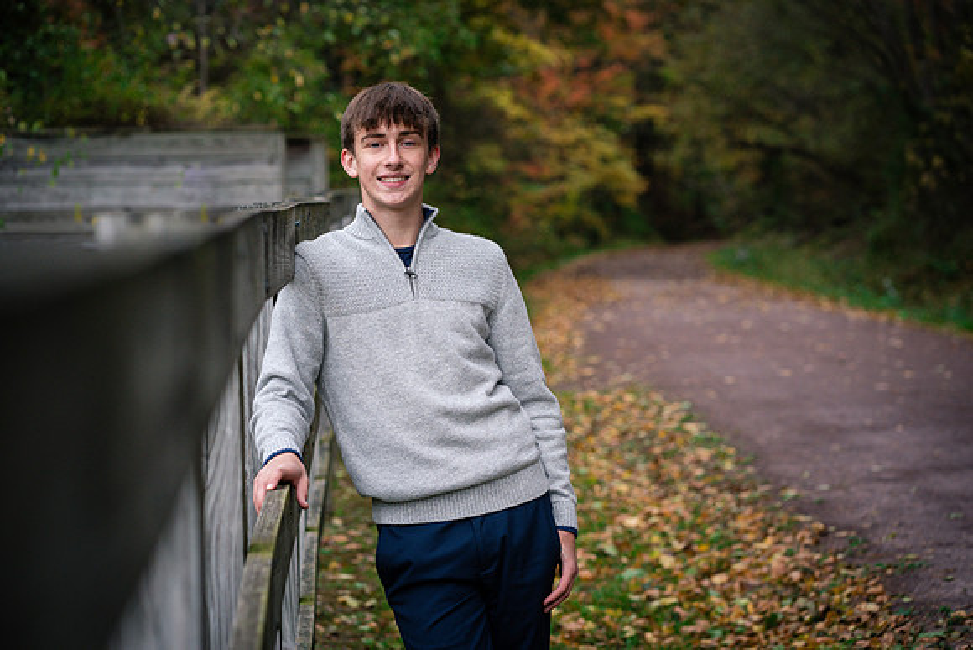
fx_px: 2298
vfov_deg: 16.1
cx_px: 486
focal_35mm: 85
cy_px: 325
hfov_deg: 23.9
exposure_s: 1/500
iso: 640
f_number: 3.5
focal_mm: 85
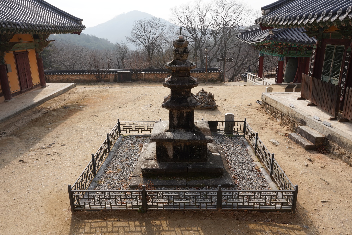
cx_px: 176
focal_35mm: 28
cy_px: 118
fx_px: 274
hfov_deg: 65.5
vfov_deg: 46.4
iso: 400
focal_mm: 28
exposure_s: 1/100
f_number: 20
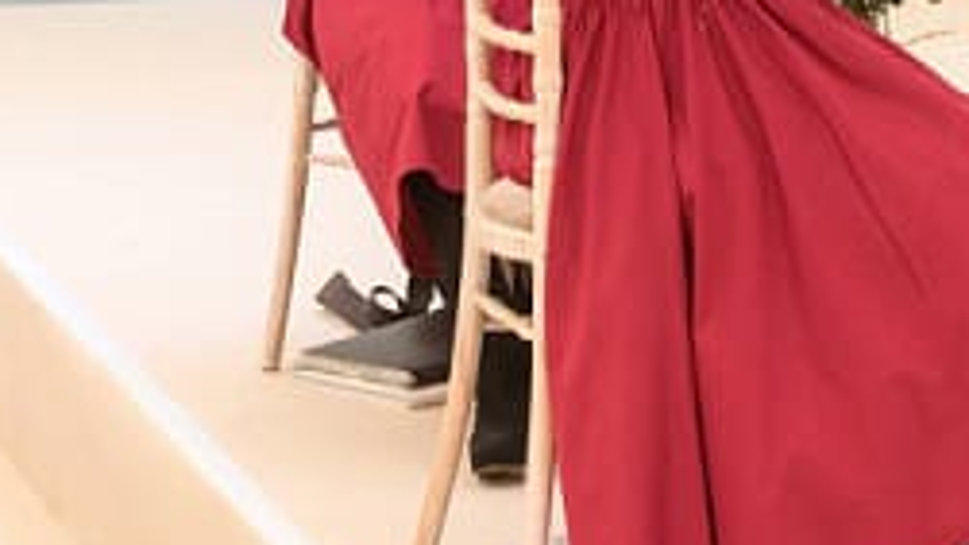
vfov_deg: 7.3
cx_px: 1002
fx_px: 4212
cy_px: -176
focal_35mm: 164
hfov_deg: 12.9
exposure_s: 1/100
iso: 400
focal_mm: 60
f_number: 9
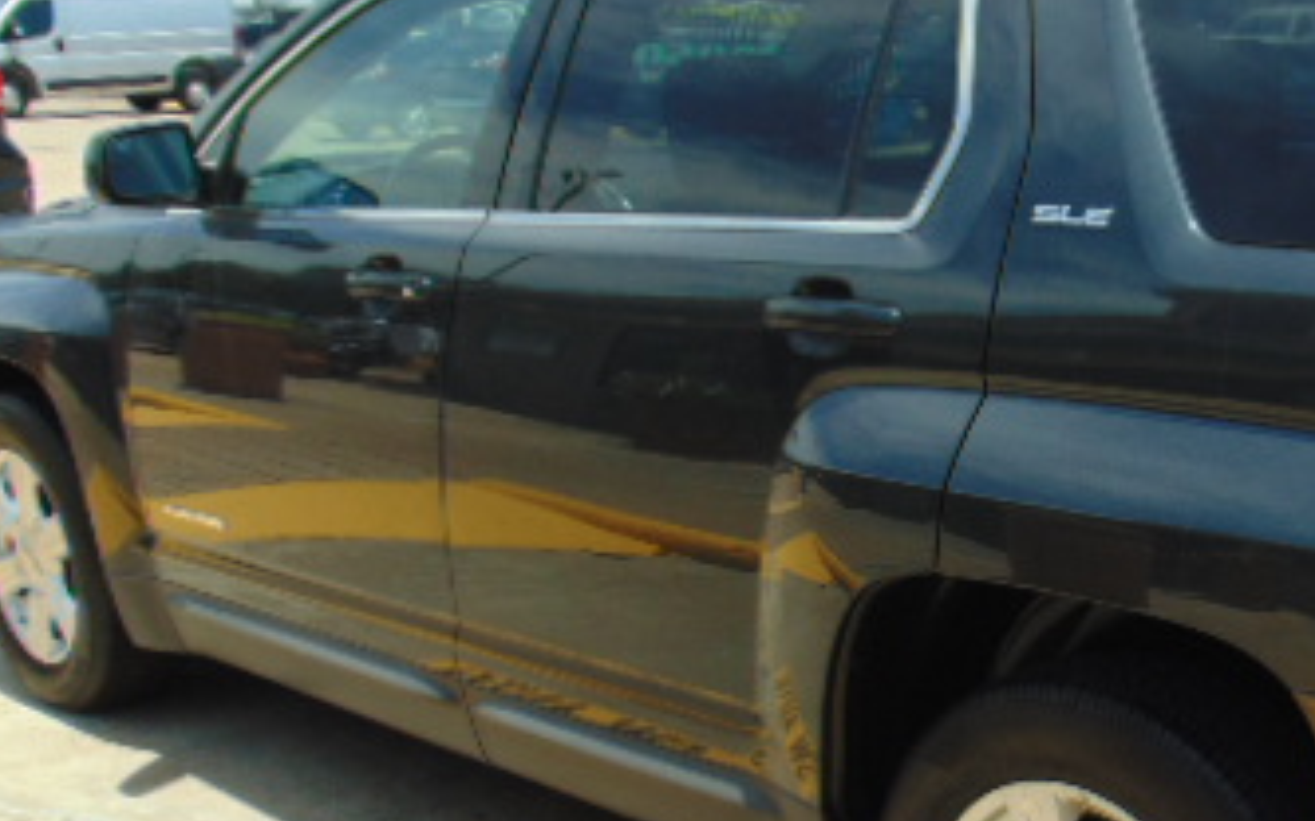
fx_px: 1827
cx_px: 1039
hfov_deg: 38.2
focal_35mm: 51
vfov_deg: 25.1
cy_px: 588
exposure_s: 1/200
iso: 80
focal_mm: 4.5
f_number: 7.7
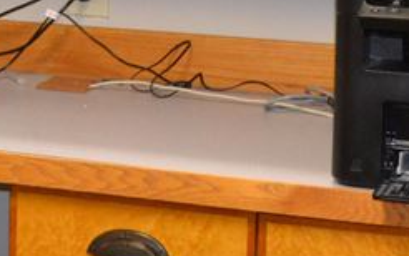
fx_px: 1952
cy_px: -104
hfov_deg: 11.8
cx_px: -47
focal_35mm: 175
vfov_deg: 7.4
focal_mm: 22
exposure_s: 1/60
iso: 1400
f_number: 4
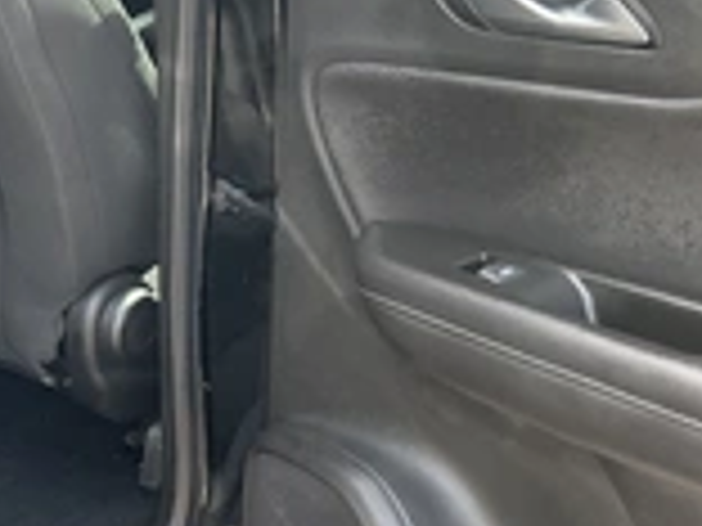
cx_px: -162
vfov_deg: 20.2
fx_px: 1460
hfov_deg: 24.3
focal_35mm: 72
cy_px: 112
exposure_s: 1/122
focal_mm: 3
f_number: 1.8
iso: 40
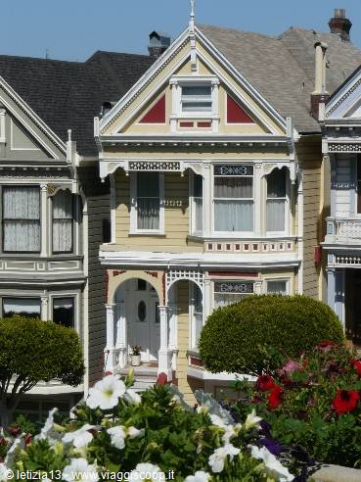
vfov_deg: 13.7
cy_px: 241
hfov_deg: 10.3
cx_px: 180
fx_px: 2002
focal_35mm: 144
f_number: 8
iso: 100
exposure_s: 1/500
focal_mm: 24.1
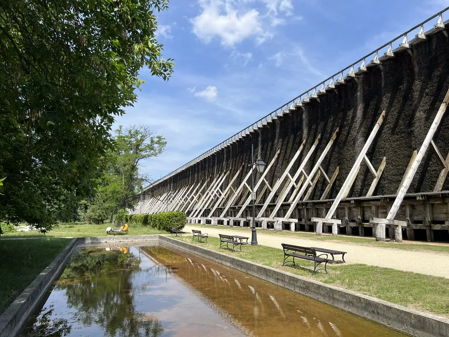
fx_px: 337
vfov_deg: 53.1
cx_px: 224
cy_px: 168
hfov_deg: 67.3
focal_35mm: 26
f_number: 1.5
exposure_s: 1/3704
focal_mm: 5.7
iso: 50
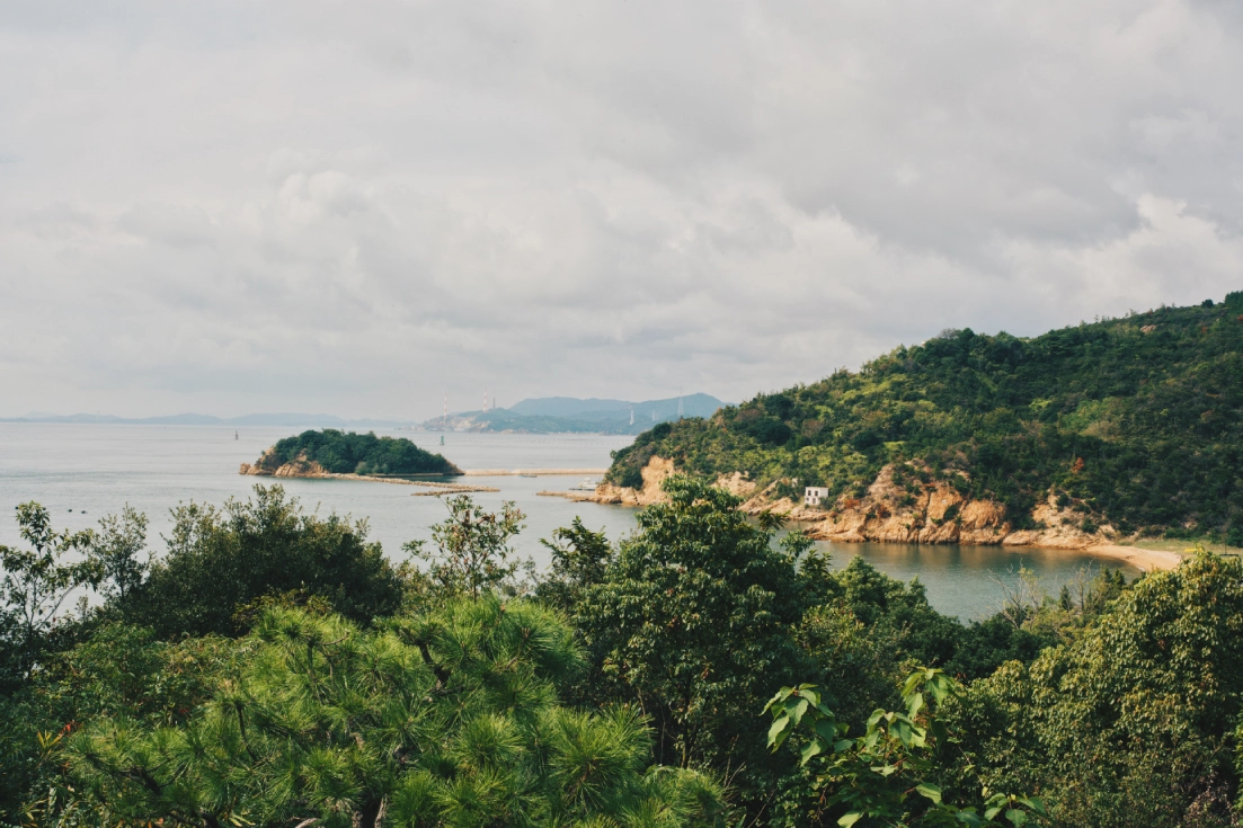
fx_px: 1415
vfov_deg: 32.6
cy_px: 414
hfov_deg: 47.4
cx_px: 622
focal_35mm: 41
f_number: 13
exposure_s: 1/85
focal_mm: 27
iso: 125
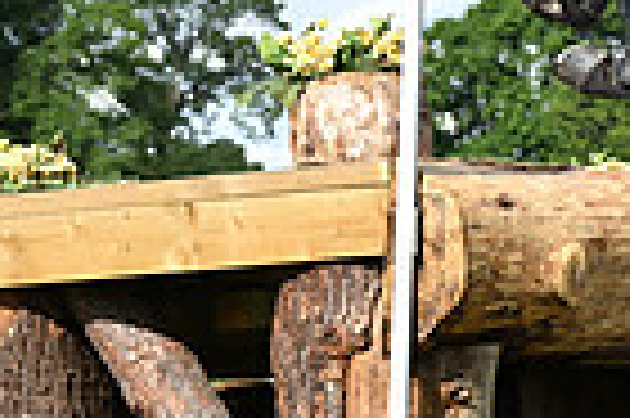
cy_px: 52
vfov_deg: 4.9
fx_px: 4929
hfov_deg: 7.1
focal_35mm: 282
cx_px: 1224
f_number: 4.5
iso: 320
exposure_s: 1/1250
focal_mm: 68
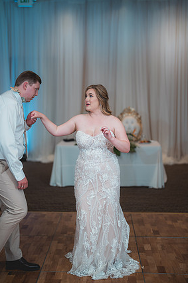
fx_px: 415
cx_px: 92
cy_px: 139
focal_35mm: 53
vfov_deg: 37.5
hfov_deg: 25.5
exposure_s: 1/250
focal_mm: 50
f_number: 1.2
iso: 80
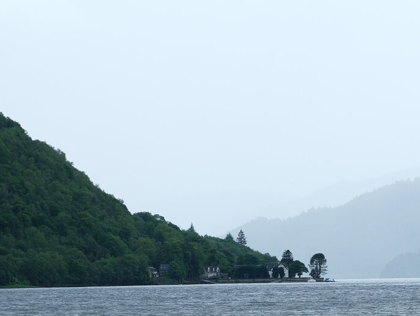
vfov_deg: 5.1
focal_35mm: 292
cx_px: 464
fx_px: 3545
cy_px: 190
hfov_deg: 6.7
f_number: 4
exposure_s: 1/200
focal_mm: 70
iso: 200
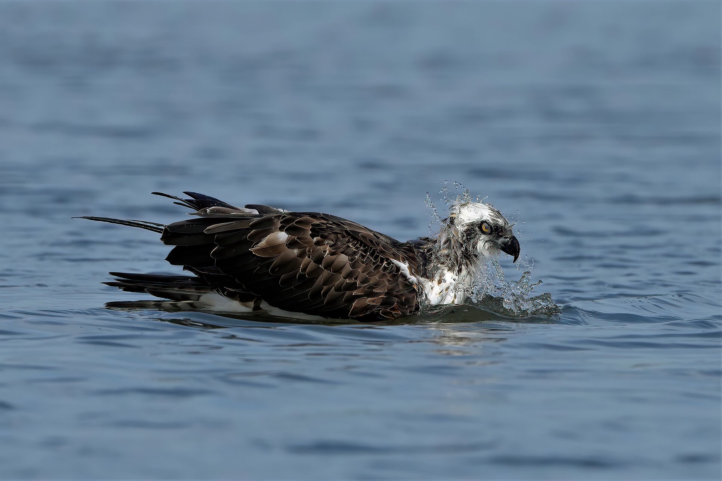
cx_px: 361
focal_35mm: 600
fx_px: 12032
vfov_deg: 2.3
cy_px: 240
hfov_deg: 3.4
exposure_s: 1/3200
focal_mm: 600
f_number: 5.6
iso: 400
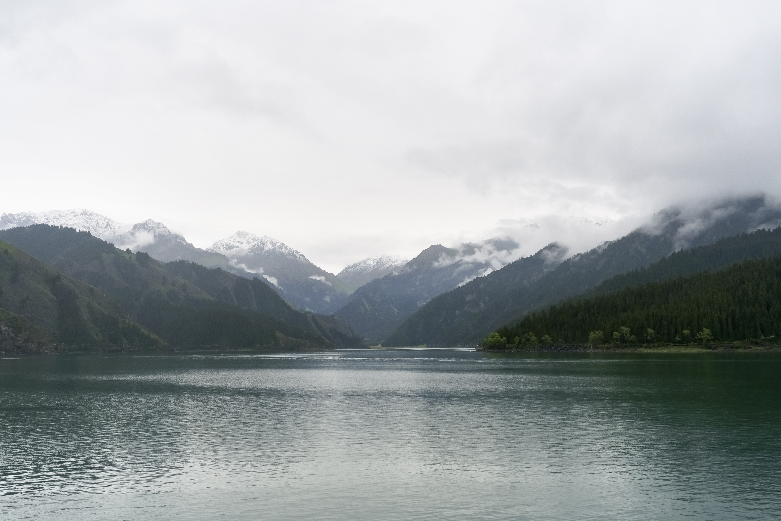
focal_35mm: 35
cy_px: 260
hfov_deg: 54.4
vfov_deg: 37.9
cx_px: 390
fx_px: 759
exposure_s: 1/100
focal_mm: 35
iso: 100
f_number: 6.3
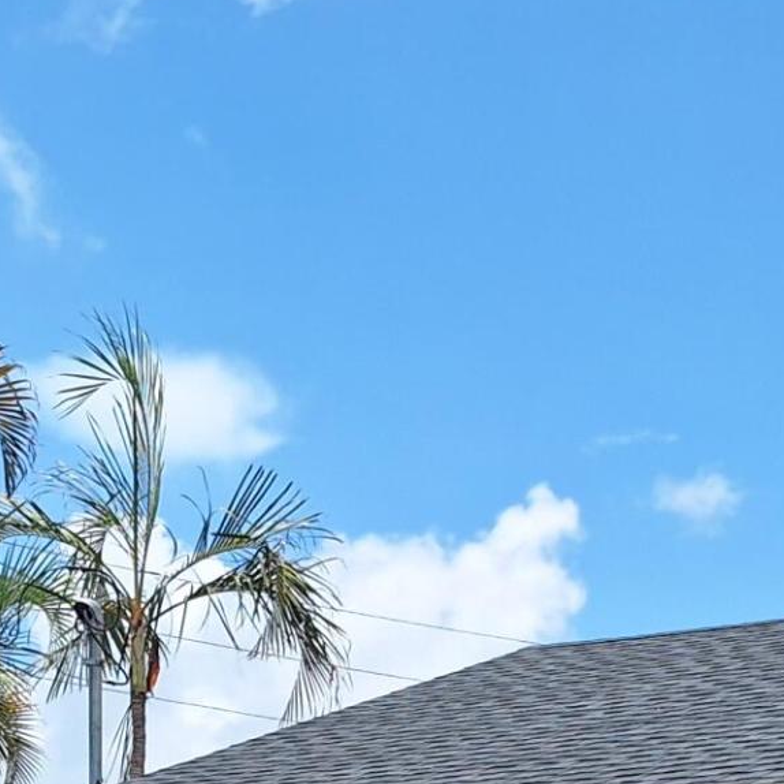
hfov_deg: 17.0
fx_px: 2614
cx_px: 519
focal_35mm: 102
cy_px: 1395
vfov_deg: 14.9
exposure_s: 1/3003
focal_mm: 5.54
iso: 40
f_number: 1.8
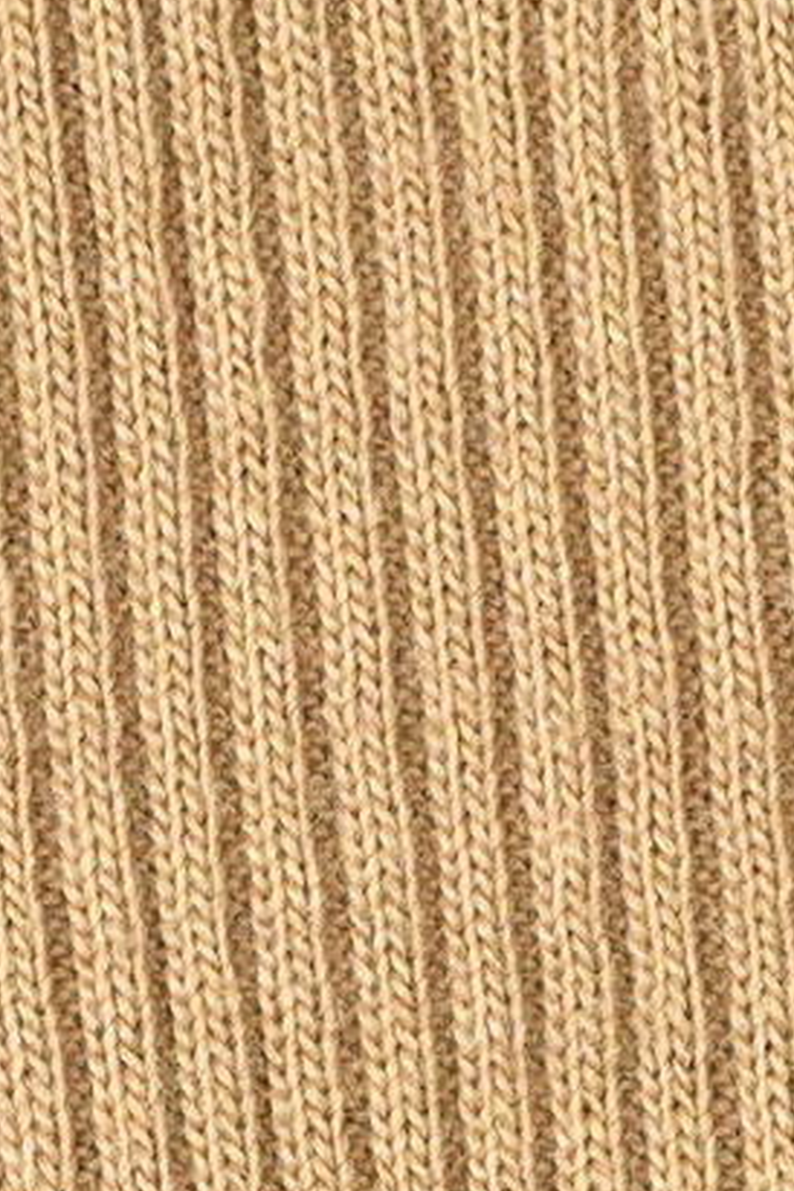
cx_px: -858
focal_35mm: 1041
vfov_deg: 2.0
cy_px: 1414
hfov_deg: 1.3
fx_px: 34421
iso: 320
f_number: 9
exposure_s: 1/50
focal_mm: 99
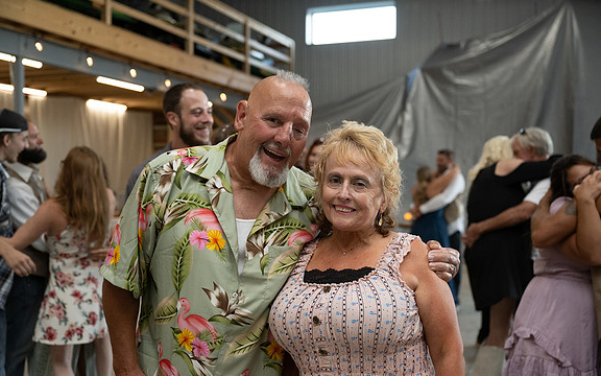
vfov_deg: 32.8
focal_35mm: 39
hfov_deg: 50.4
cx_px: 299
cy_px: 201
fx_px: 639
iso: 2000
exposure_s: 1/250
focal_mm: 38
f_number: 2.8
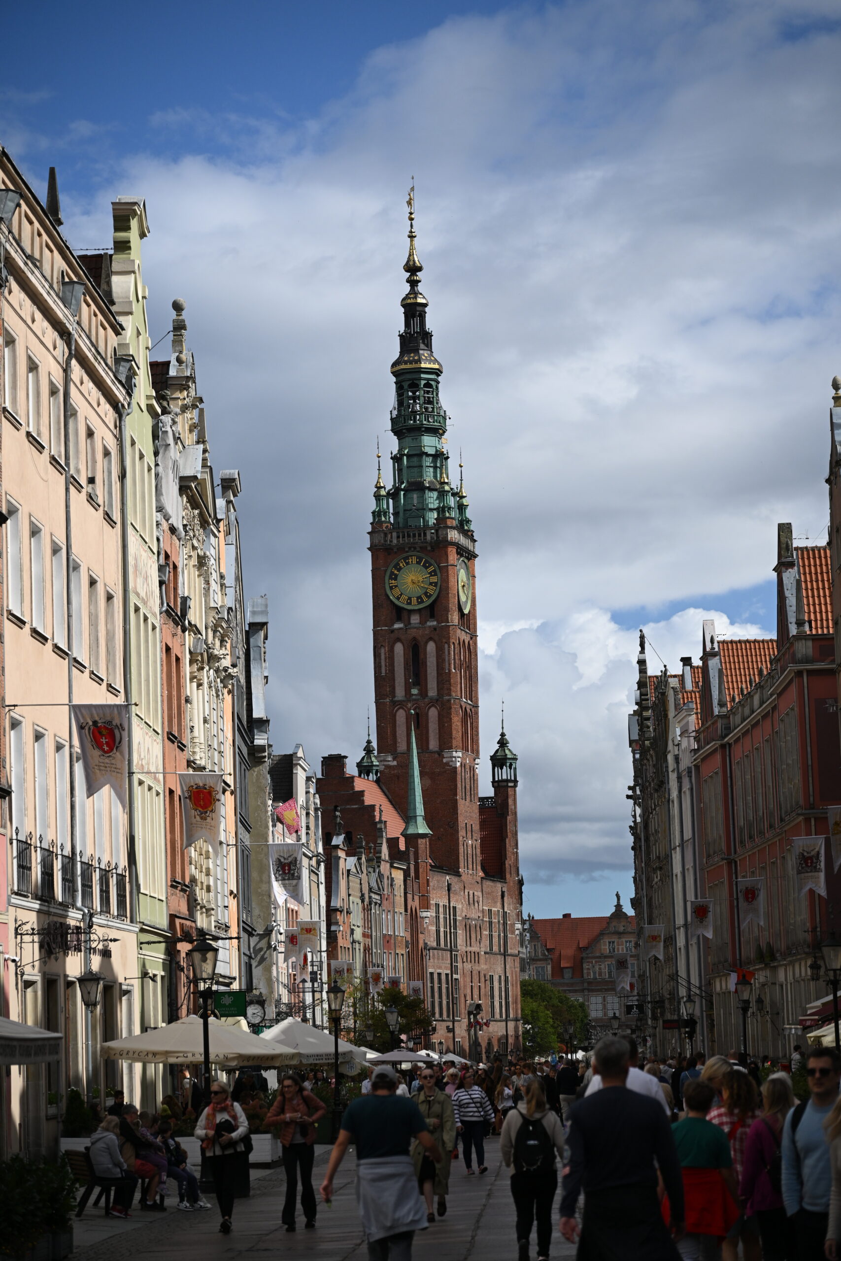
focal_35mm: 82
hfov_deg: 16.7
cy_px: 630
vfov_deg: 24.8
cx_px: 420
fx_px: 2873
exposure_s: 1/8000
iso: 400
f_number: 4
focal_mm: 82
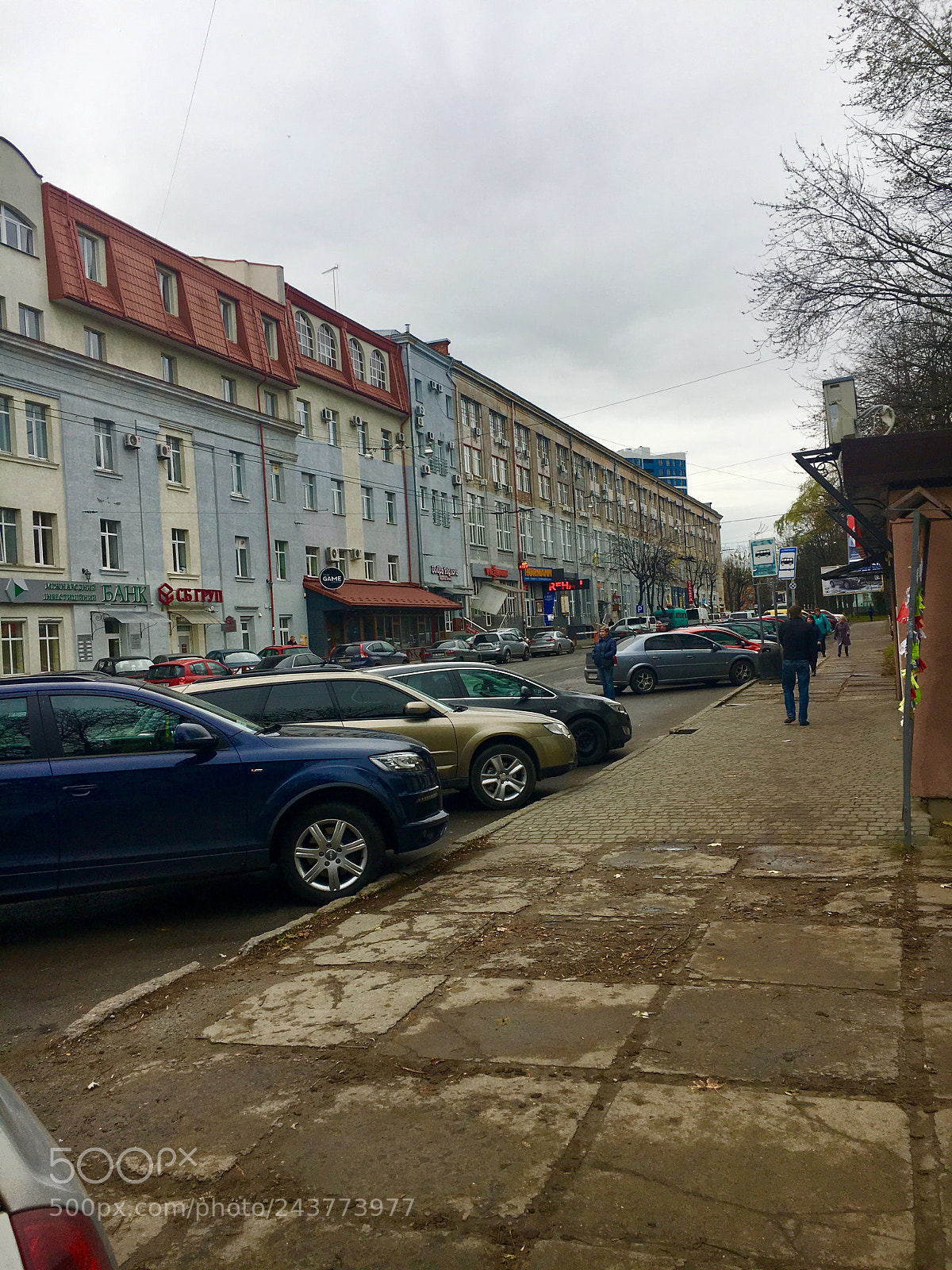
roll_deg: +2.7
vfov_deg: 61.7
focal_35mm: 29
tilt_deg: +0.9
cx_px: 476
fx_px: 1063
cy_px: 635
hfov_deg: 48.2
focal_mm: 4.15
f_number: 2.2
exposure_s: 1/1115
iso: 25
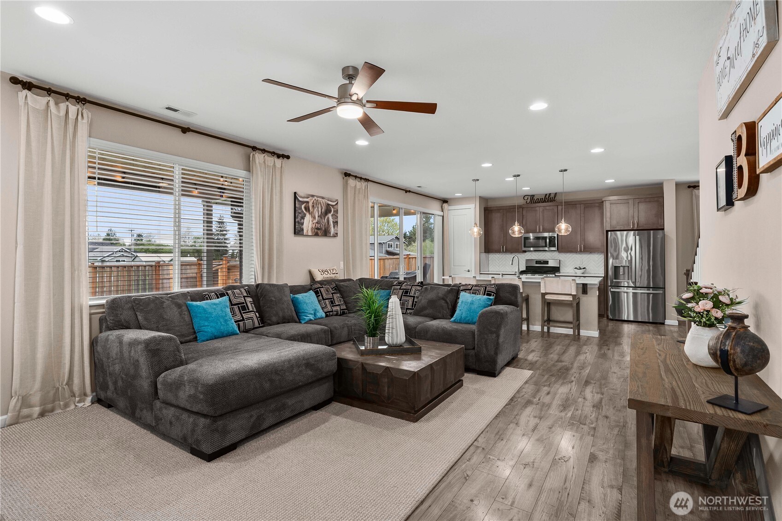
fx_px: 347
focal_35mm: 16
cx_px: 391
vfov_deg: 73.7
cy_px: 260
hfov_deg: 96.7
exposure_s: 1/10
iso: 1250
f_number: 7.1
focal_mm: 16
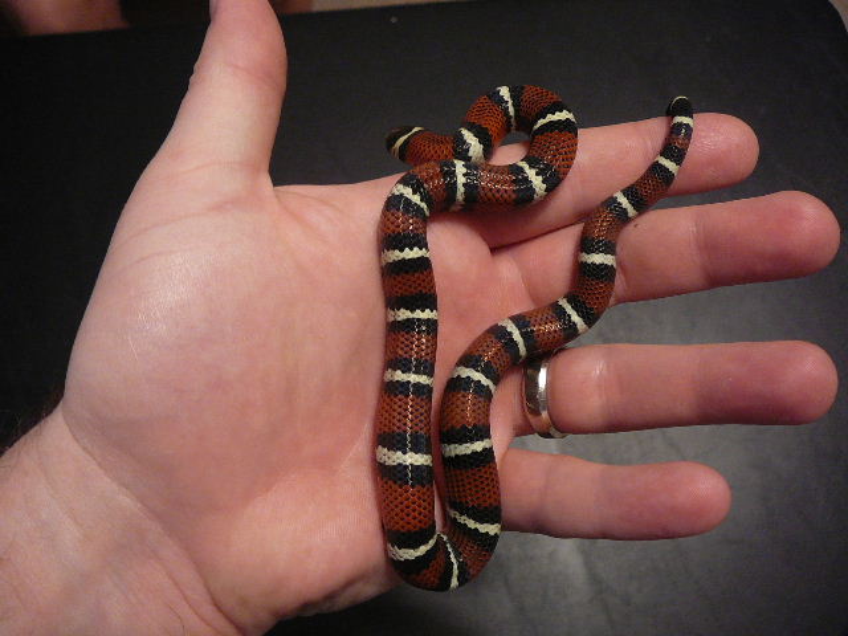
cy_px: 318
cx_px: 424
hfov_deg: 52.6
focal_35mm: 35
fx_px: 857
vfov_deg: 40.7
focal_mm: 5.2
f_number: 2.8
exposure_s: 1/8
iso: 200
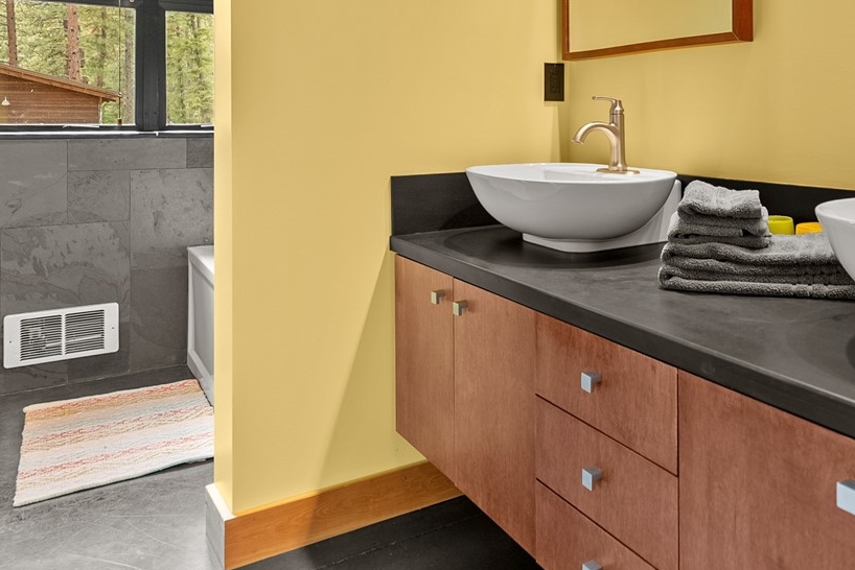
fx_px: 689
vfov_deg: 42.5
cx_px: 589
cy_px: 97
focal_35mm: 29
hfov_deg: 61.6
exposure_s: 1/13
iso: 400
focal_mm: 14
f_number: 2.8
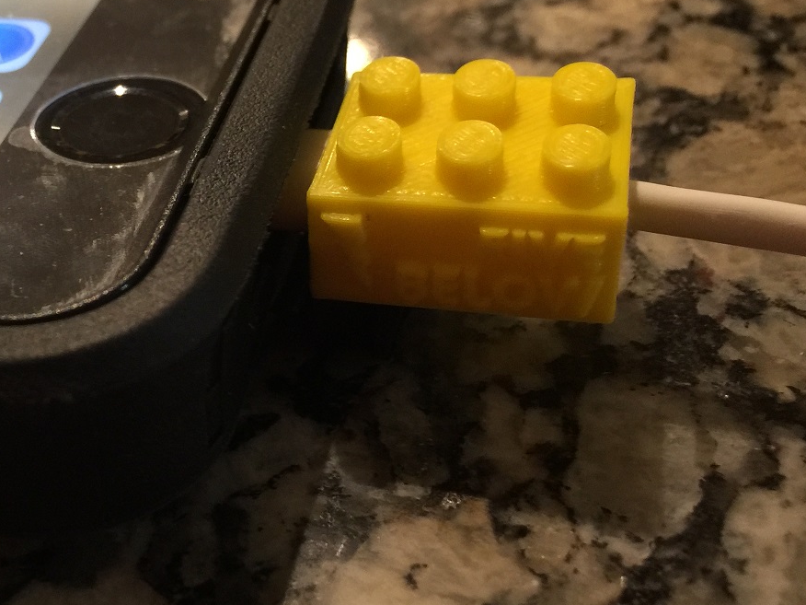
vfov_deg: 27.0
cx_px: 82
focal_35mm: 54
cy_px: 351
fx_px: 1257
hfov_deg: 33.7
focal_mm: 4.15
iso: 100
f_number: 2.2
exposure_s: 1/15
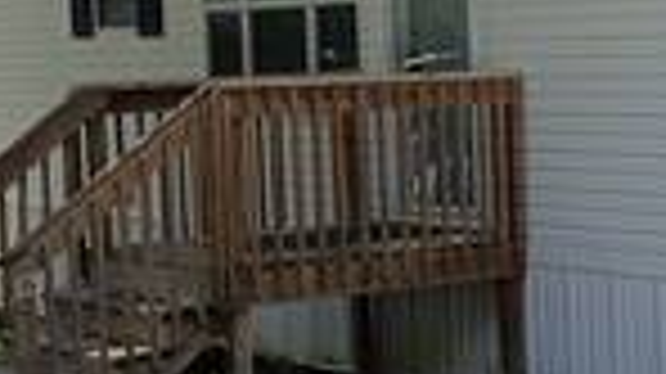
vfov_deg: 11.1
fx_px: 1924
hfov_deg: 18.7
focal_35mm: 109
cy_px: 104
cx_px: 765
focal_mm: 4.27
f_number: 1.8
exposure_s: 1/532
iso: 100
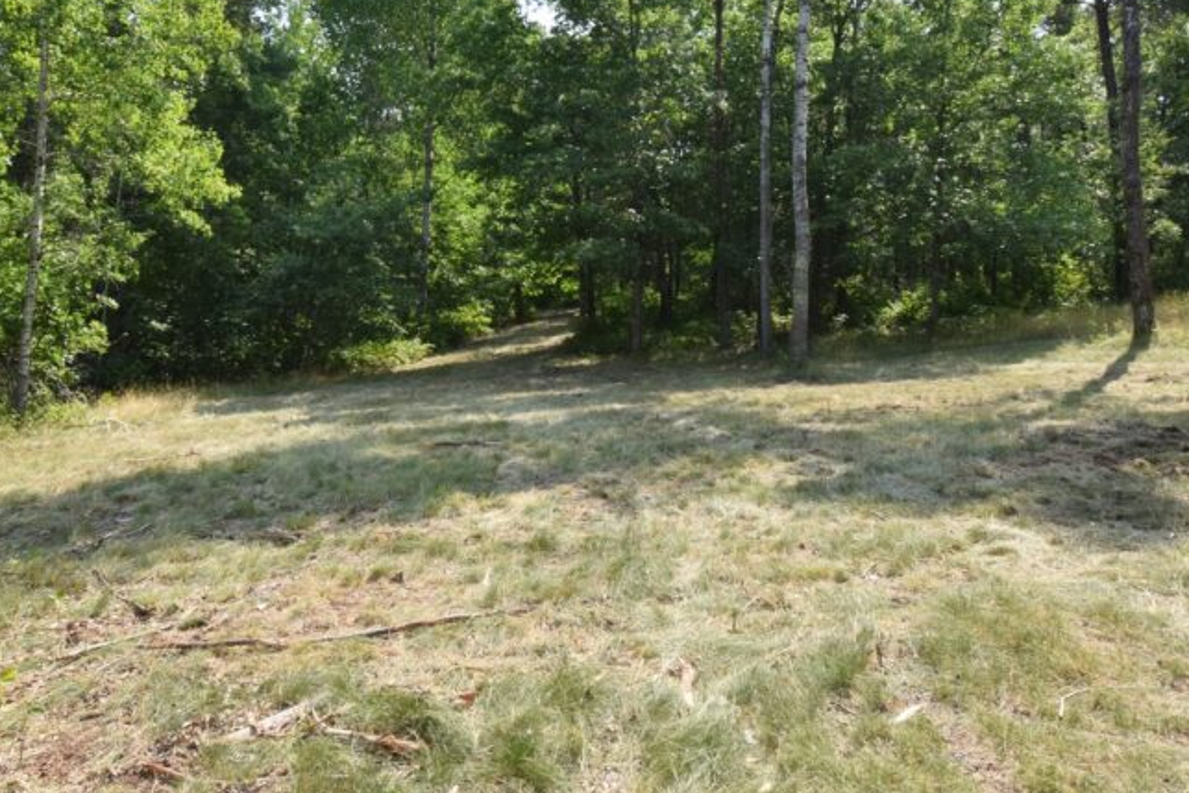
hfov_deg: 65.4
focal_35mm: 28
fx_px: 925
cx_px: 568
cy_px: 272
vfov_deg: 45.8
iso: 320
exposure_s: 1/200
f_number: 13
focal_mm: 10
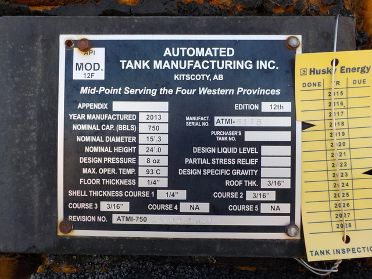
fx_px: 322
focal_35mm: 30
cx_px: 186
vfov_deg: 46.8
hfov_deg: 60.0
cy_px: 140
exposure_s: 1/250
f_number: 3.3
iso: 125
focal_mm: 4.1
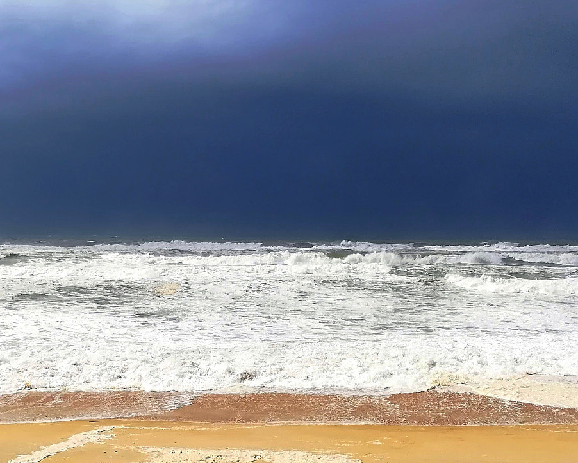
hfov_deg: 40.9
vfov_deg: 32.8
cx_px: 220
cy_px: 349
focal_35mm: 45
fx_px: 770
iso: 50
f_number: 2.2
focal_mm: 3.83
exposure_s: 1/2646
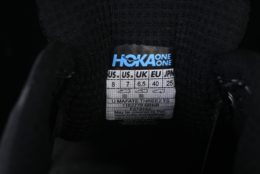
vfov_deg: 16.1
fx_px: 614
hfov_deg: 23.9
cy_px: 95
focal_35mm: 85
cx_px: 140
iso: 160
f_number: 6.3
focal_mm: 50
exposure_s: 1/40
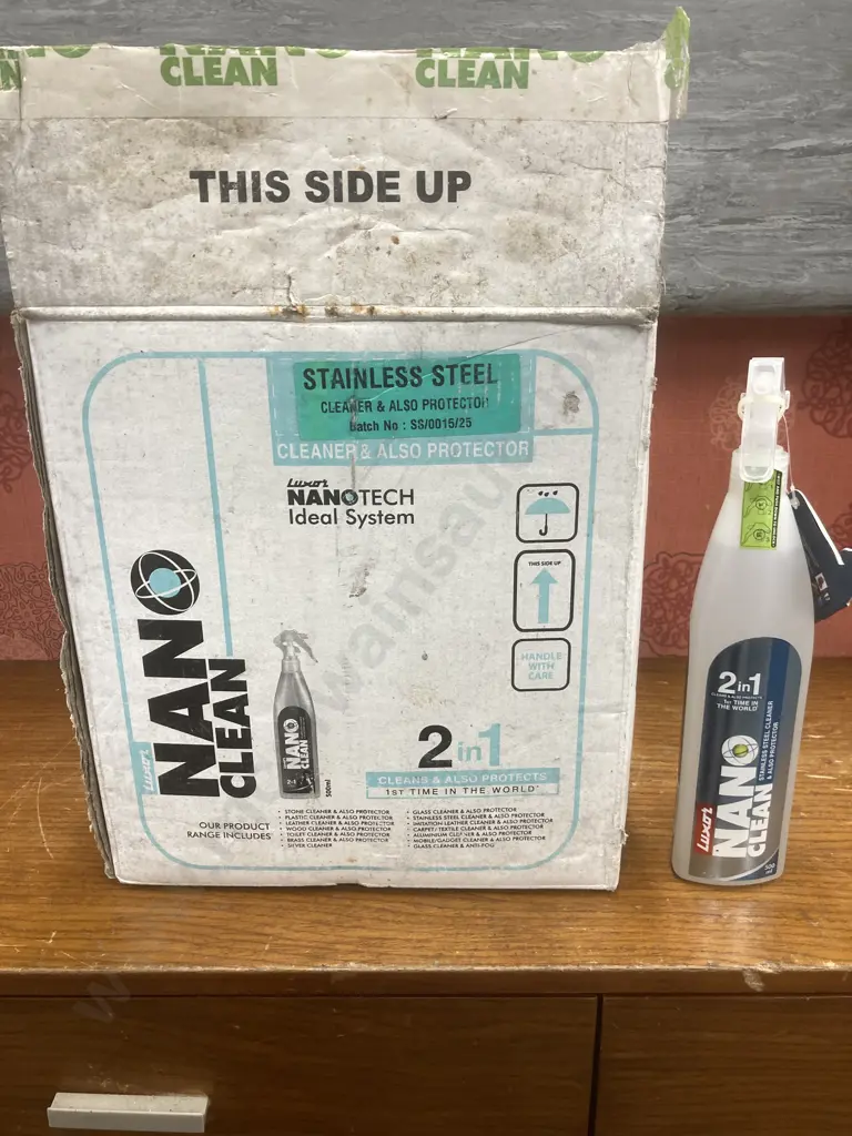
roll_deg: -1.1
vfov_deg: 63.4
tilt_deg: -18.6
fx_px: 919
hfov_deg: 49.7
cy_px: 568
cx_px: 426
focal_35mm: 28
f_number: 1.8
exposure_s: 1/50
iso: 80
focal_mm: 3.99
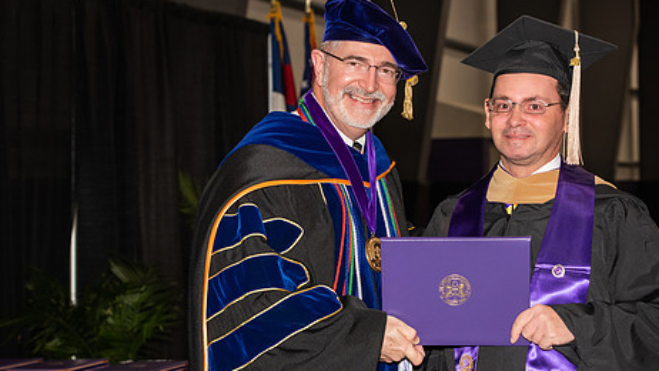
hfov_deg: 23.1
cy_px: 235
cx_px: 381
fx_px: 1608
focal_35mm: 92
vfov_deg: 13.1
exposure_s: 1/200
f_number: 5.6
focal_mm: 70
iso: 1000
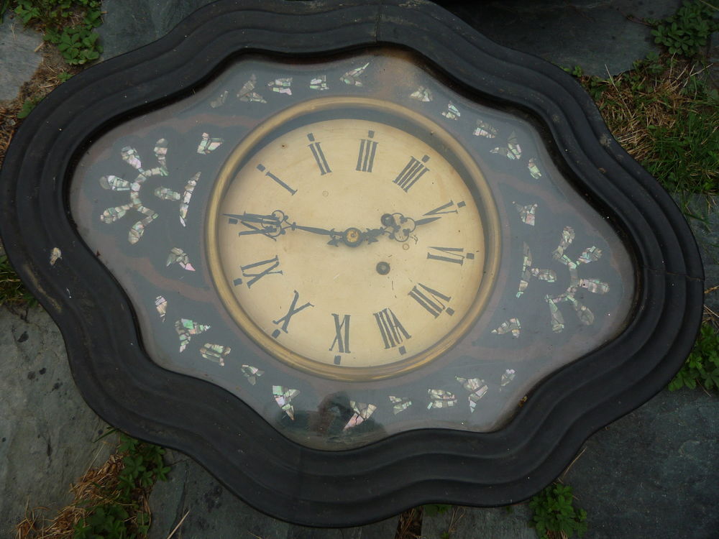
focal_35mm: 30
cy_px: 270
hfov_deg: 60.0
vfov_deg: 46.8
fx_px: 623
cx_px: 360
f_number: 4
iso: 100
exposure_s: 1/320
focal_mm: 5.2
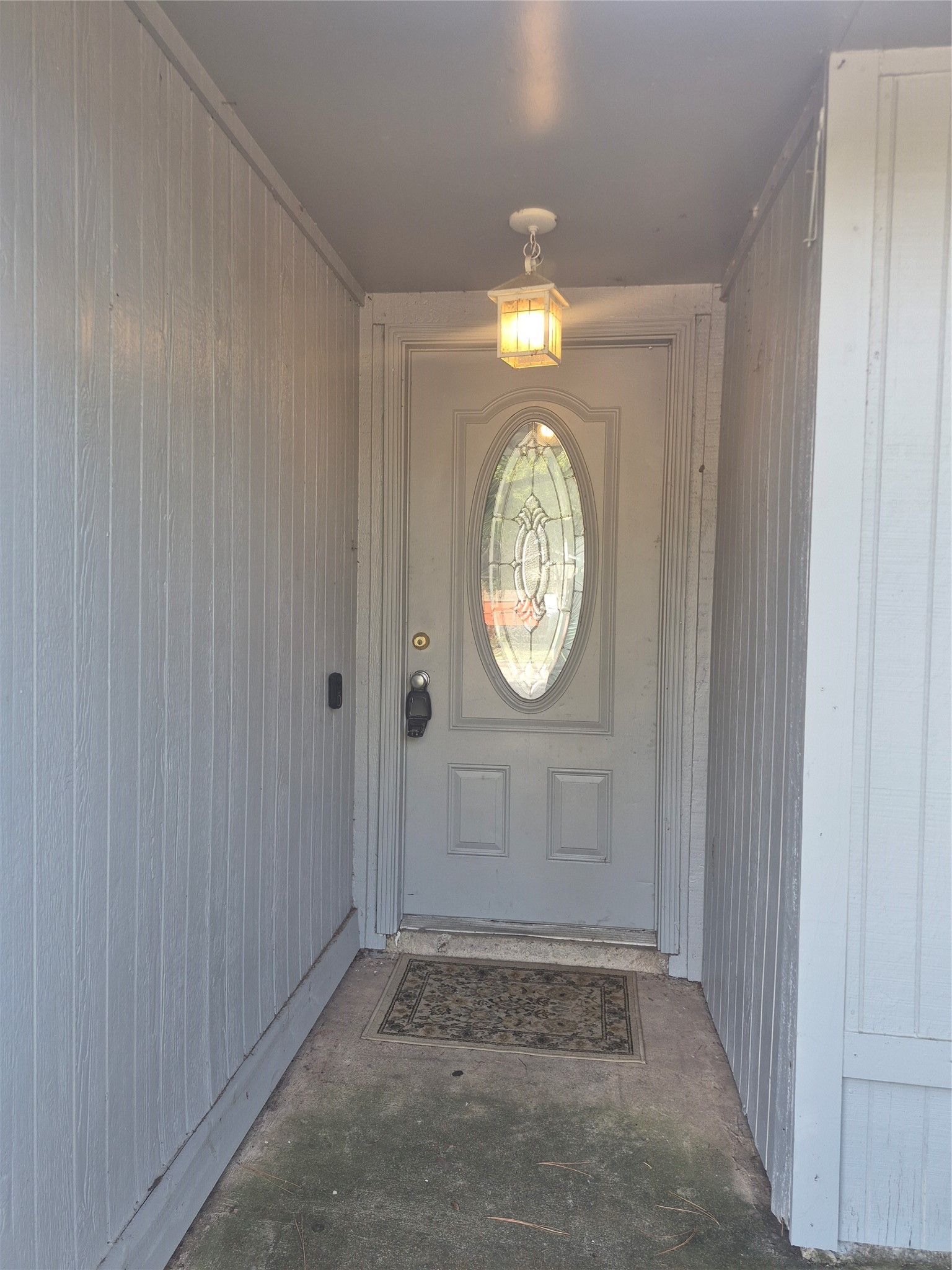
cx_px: 476
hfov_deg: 58.9
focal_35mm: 23
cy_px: 635
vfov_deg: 73.9
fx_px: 843
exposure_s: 1/180
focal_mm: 5.4
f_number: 1.8
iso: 100
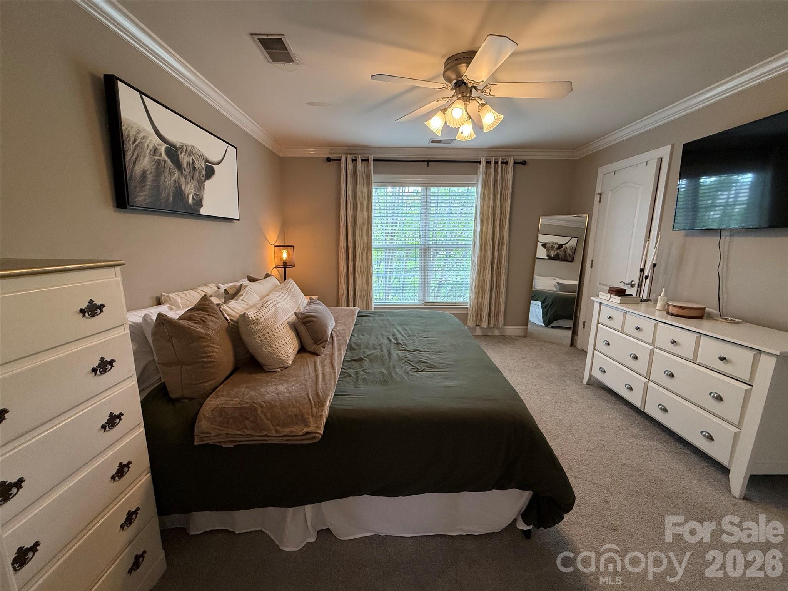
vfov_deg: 85.7
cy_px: 296
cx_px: 394
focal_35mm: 14
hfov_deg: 102.1
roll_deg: -0.5
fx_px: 319
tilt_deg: -10.5
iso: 250
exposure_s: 1/120
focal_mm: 2.22
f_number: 2.2
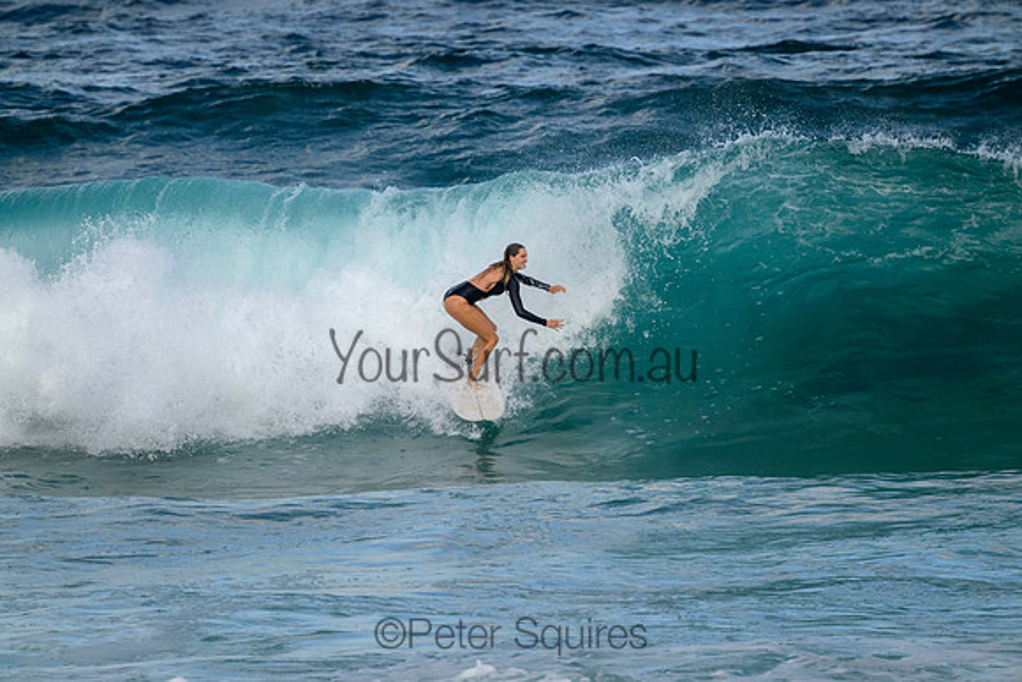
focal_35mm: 800
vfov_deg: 1.7
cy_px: 341
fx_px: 22715
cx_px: 511
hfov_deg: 2.6
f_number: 11
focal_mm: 800
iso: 1100
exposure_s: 1/1600
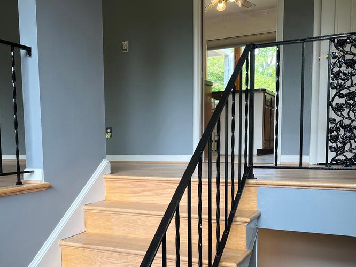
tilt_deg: -6.6
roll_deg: +0.6
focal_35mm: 40
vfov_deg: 35.5
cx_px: 145
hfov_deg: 46.6
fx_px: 411
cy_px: 182
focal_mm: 5.7
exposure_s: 1/120
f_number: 1.5
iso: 40
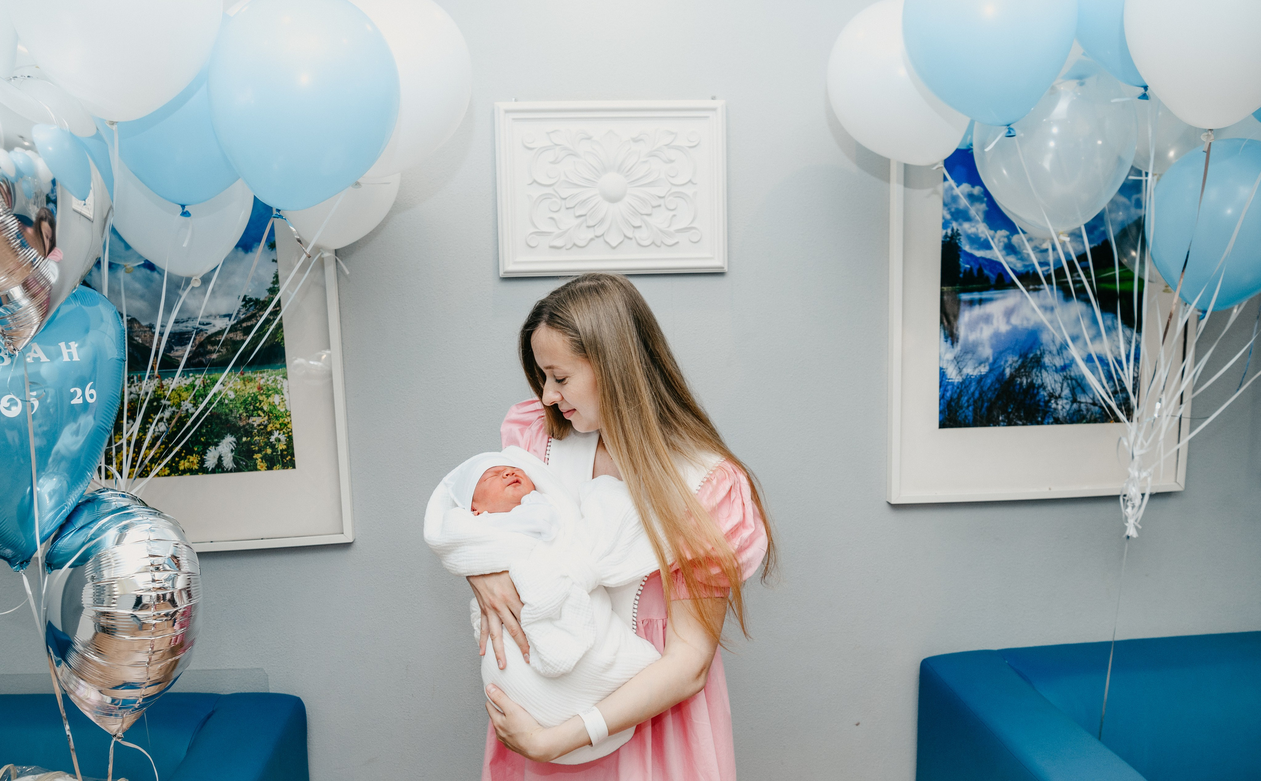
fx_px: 937
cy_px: 446
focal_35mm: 27
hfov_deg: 67.8
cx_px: 585
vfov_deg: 45.2
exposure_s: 1/160
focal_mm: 24
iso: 500
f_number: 4.5
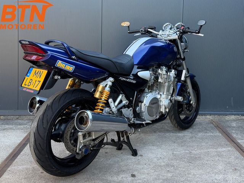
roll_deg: -1.3
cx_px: 122
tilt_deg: -3.2
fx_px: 169
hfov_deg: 71.6
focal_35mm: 24
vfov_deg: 56.8
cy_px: 92
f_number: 1.78
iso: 80
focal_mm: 6.76
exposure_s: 1/140
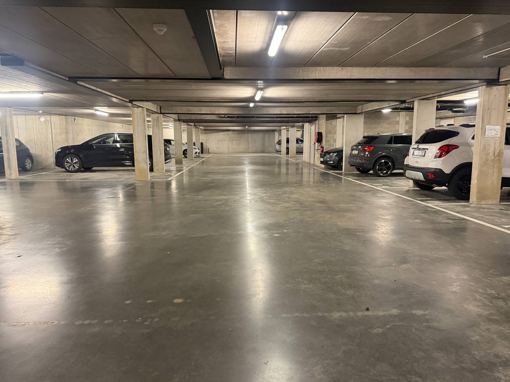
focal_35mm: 24
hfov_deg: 71.6
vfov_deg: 56.8
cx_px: 255
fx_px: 354
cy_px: 191
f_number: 1.78
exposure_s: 1/50
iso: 640
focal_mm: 6.76
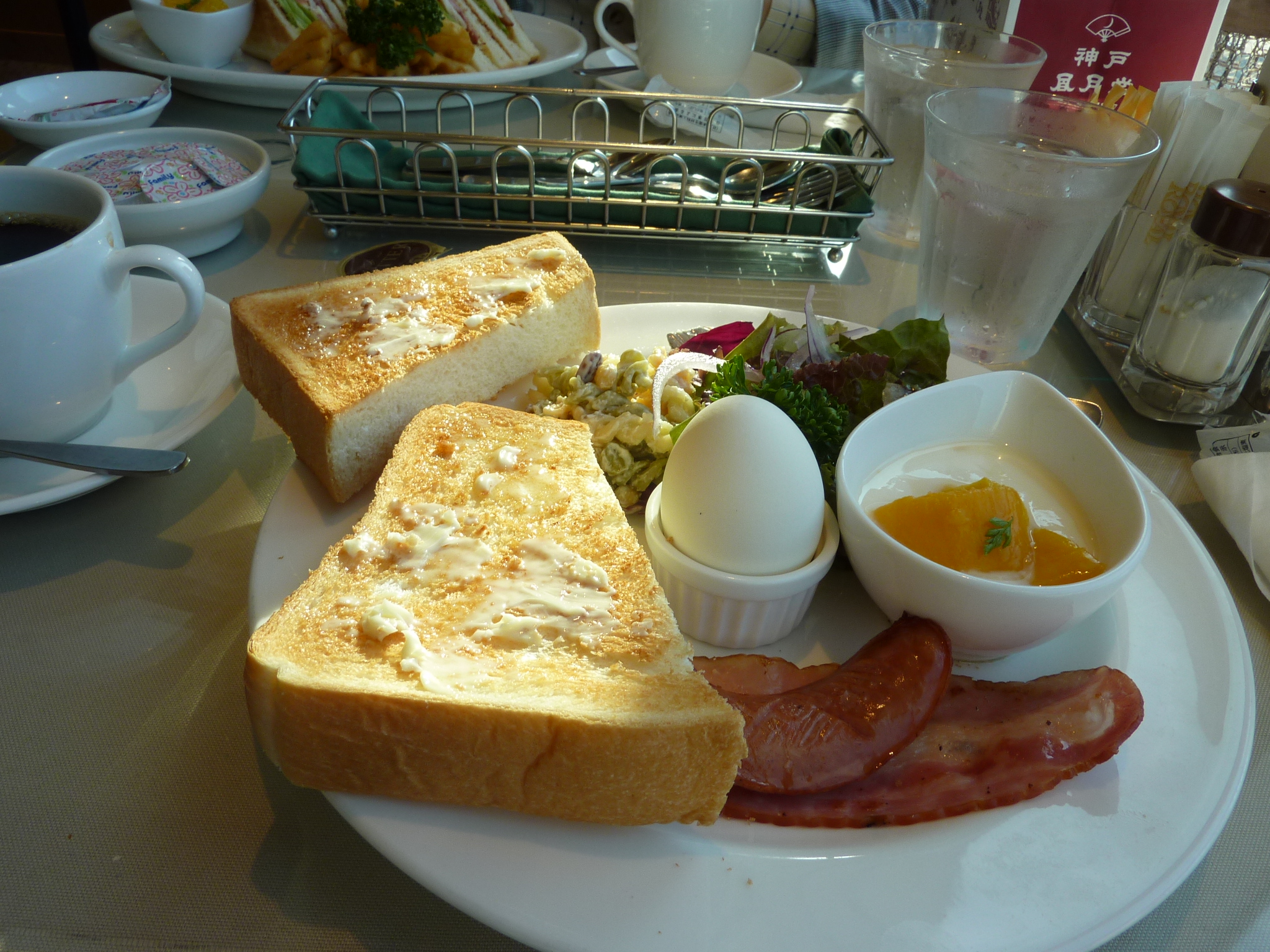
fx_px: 917
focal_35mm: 25
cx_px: 635
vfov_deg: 54.9
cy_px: 476
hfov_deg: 69.4
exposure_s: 1/100
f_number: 4
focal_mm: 4.1
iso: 80
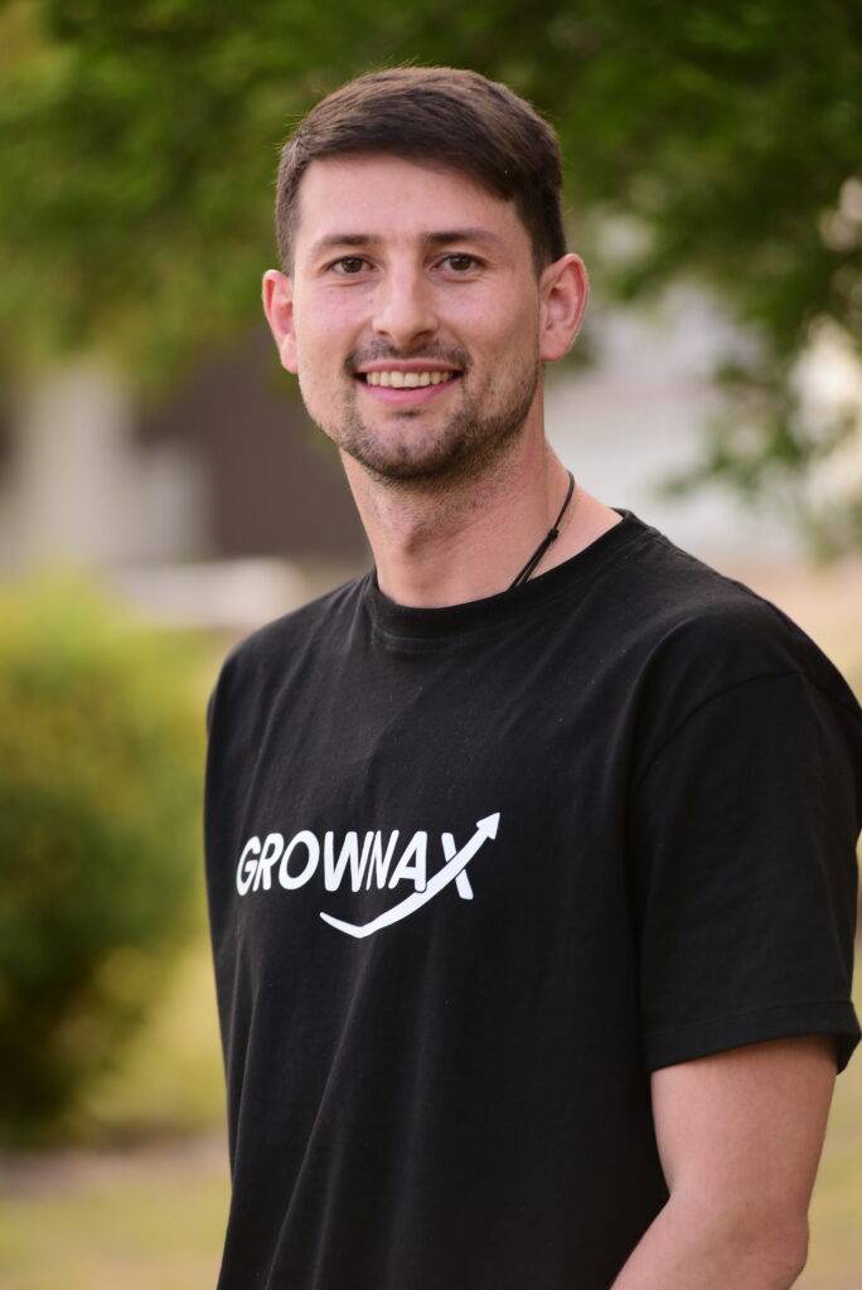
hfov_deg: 8.9
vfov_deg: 13.2
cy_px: 645
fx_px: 5559
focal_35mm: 155
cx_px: 431
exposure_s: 1/400
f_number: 3.5
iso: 500
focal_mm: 155
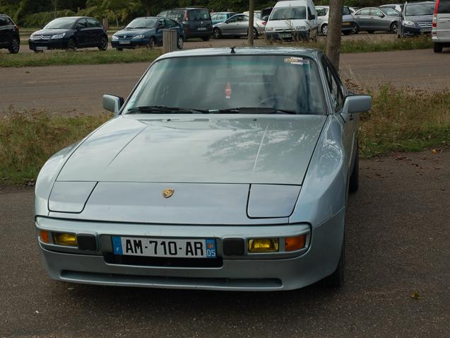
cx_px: 198
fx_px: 806
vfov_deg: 23.7
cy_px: 169
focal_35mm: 62
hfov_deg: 31.2
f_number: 8
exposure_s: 1/250
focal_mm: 38
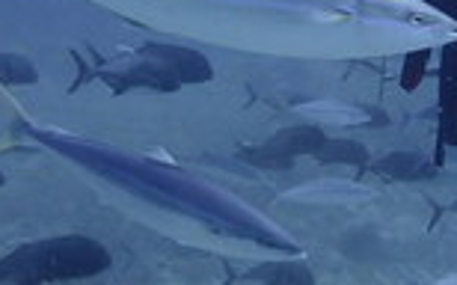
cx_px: 347
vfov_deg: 18.5
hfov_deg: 29.3
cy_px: 21
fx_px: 859
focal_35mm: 69
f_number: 2.8
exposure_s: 1/125
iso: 100
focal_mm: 4.5
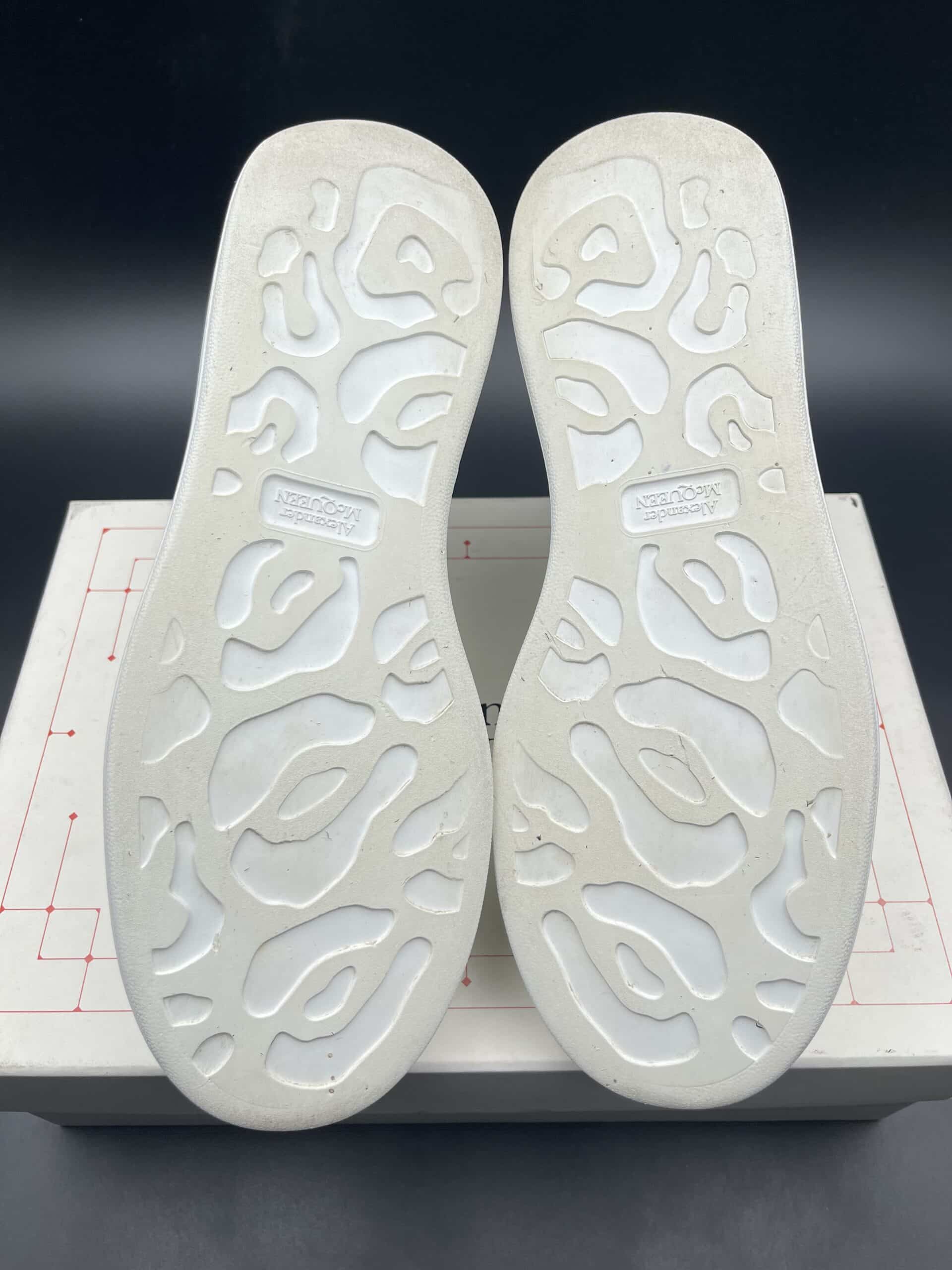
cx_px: 476
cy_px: 635
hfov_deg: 54.9
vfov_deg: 69.4
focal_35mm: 25
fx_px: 917
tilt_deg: -58.4
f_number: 1.6
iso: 32
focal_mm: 5.1
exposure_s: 1/750
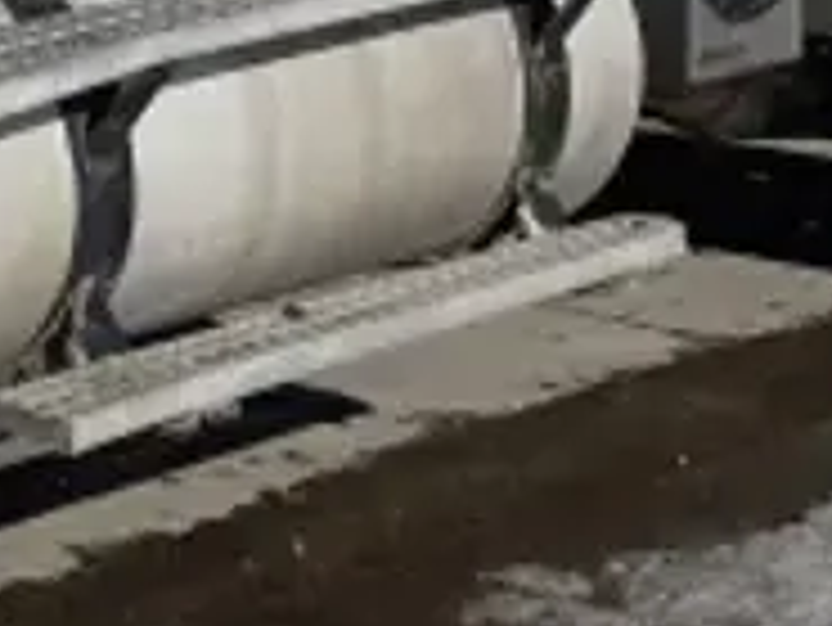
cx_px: -306
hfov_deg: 13.9
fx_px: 3247
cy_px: -320
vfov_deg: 10.6
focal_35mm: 135
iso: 32
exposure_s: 1/10989
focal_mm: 5.1
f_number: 1.6
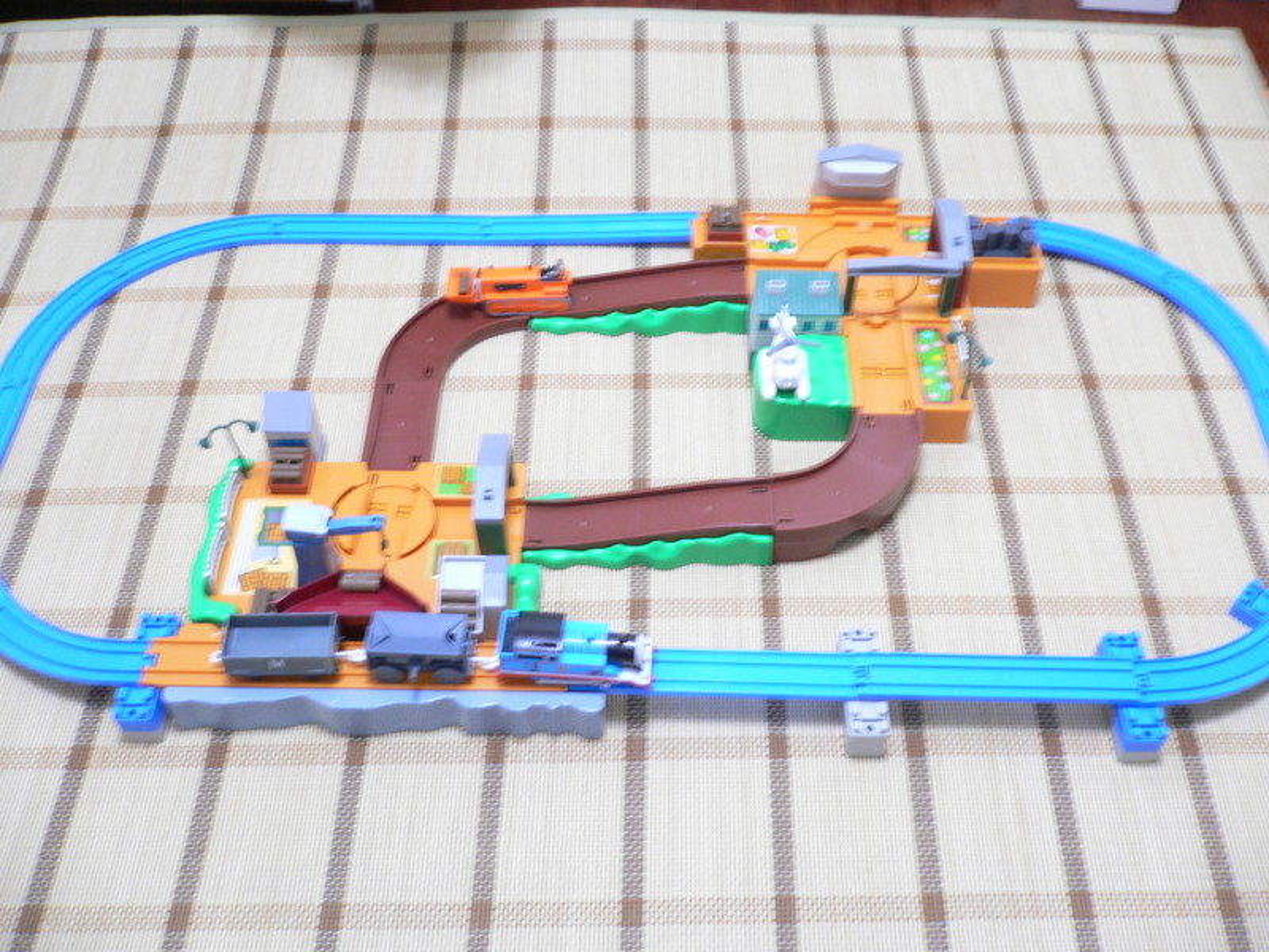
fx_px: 1283
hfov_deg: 52.6
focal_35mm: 35
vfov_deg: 40.7
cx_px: 634
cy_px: 476
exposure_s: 1/8
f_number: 2.8
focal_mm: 5.8
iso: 200
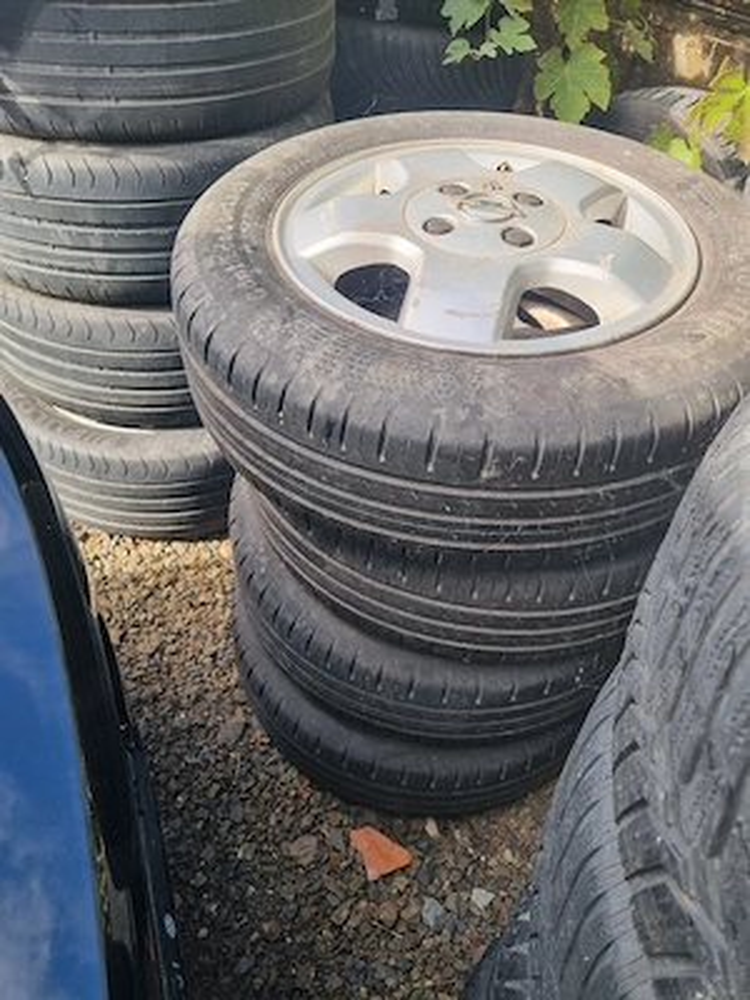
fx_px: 751
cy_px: 500
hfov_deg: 53.1
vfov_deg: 67.3
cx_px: 375
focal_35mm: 26
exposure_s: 1/286
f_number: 1.8
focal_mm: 5.4
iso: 50
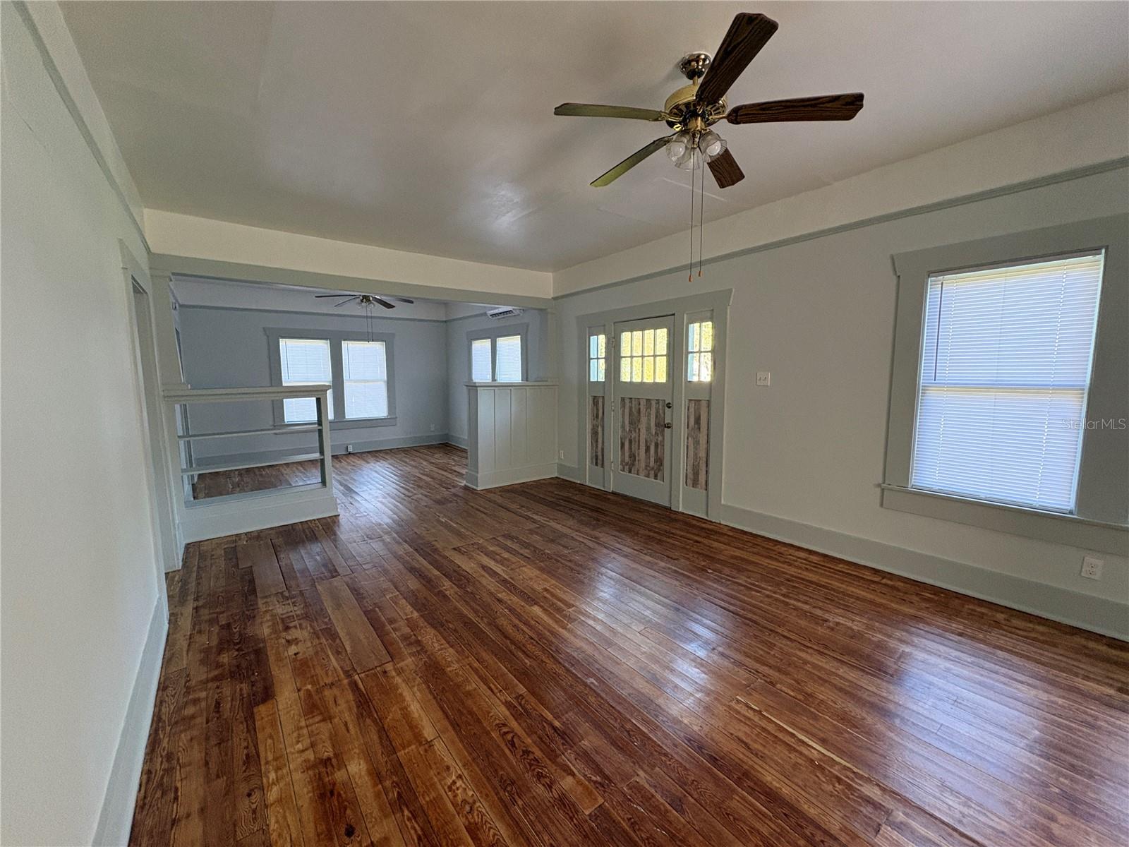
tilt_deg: -5.2
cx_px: 564
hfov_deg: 102.1
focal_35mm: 14
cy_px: 424
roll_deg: +1.0
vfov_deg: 85.7
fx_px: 457
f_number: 2.2
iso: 400
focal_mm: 2.22
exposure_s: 1/60
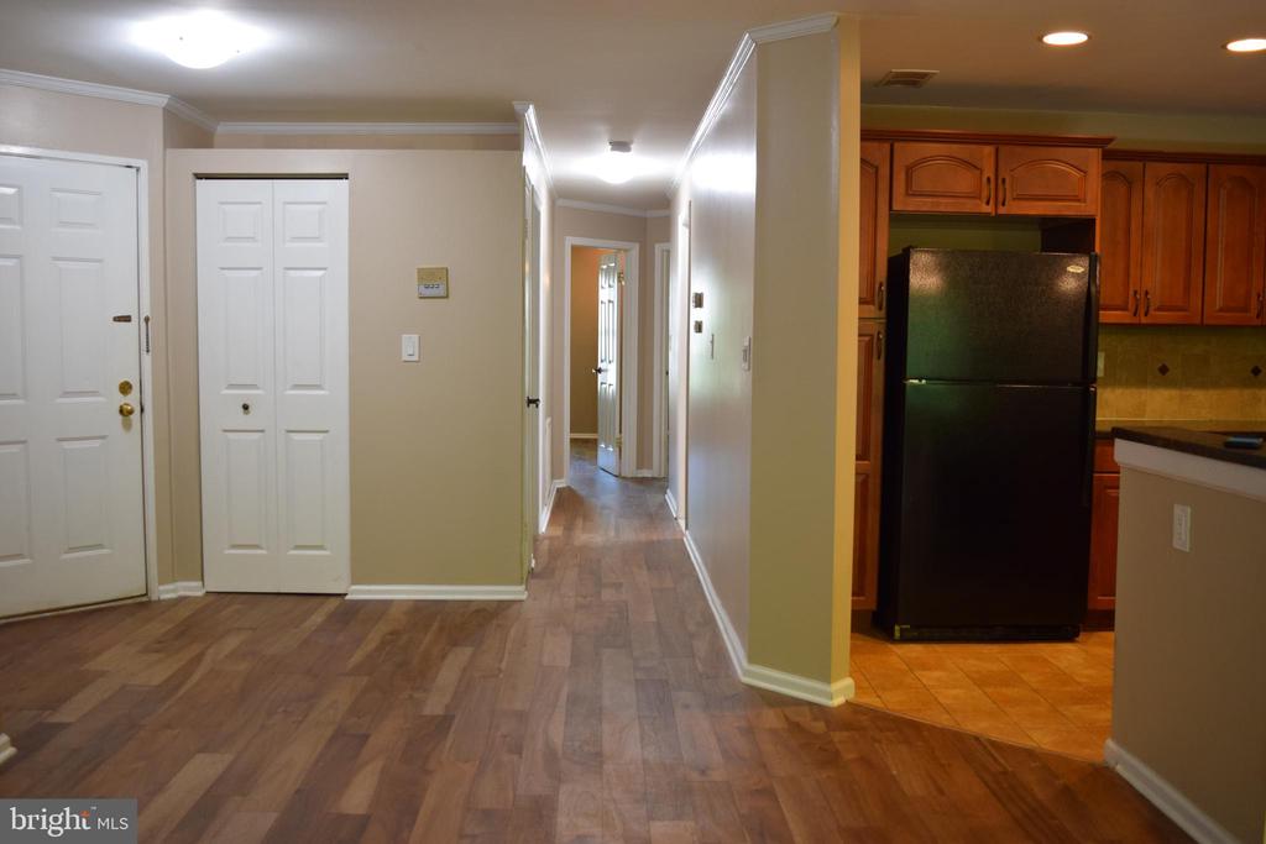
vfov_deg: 41.7
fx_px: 1108
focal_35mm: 32
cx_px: 633
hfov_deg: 59.5
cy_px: 422
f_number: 4
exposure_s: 1/60
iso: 720
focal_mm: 21
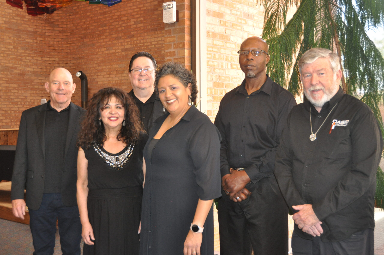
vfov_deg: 31.8
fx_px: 447
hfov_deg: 46.5
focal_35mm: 42
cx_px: 192
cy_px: 128
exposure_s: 1/60
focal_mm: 28
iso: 800
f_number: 4
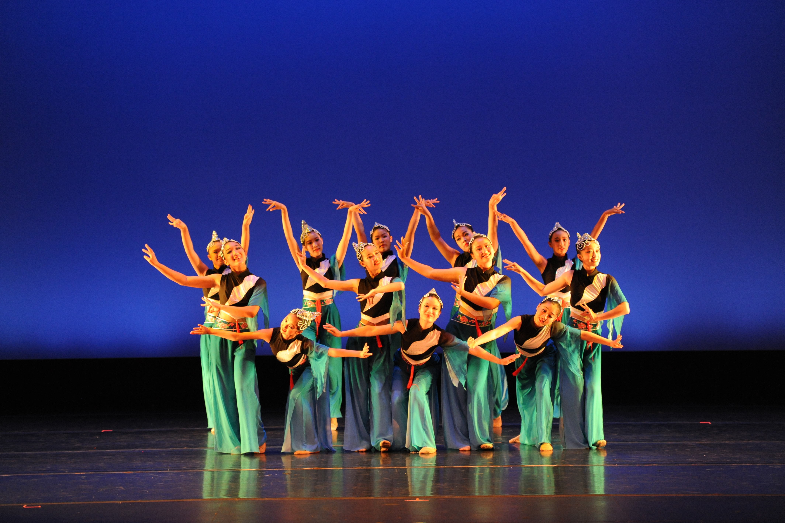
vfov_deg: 11.0
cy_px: 262
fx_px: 2724
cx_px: 392
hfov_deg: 16.4
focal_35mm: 125
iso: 2800
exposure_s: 1/320
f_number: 2.8
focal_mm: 125
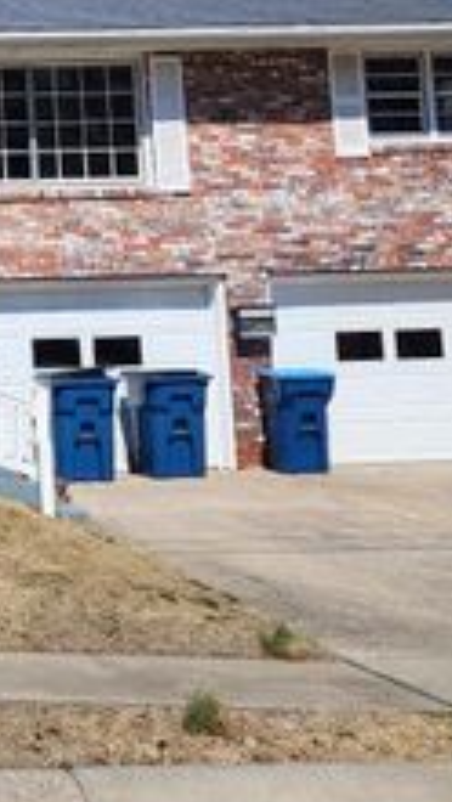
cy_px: 159
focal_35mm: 76
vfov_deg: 27.3
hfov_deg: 14.4
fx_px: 1617
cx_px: -299
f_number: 1.8
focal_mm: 6.4
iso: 12
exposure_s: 1/1567
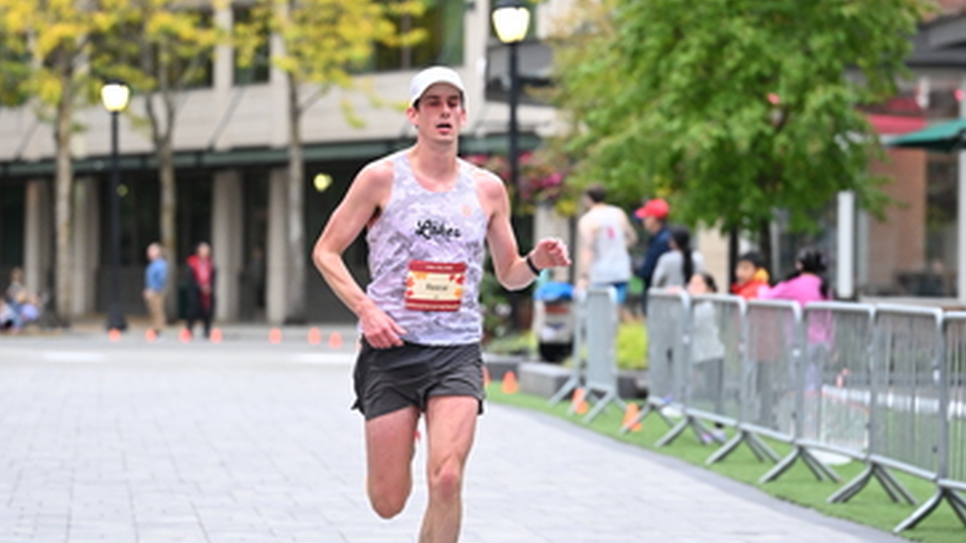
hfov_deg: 13.3
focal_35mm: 162
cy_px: 226
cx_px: 486
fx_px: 4149
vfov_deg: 7.5
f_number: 2.8
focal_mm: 102
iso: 1600
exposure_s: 1/800
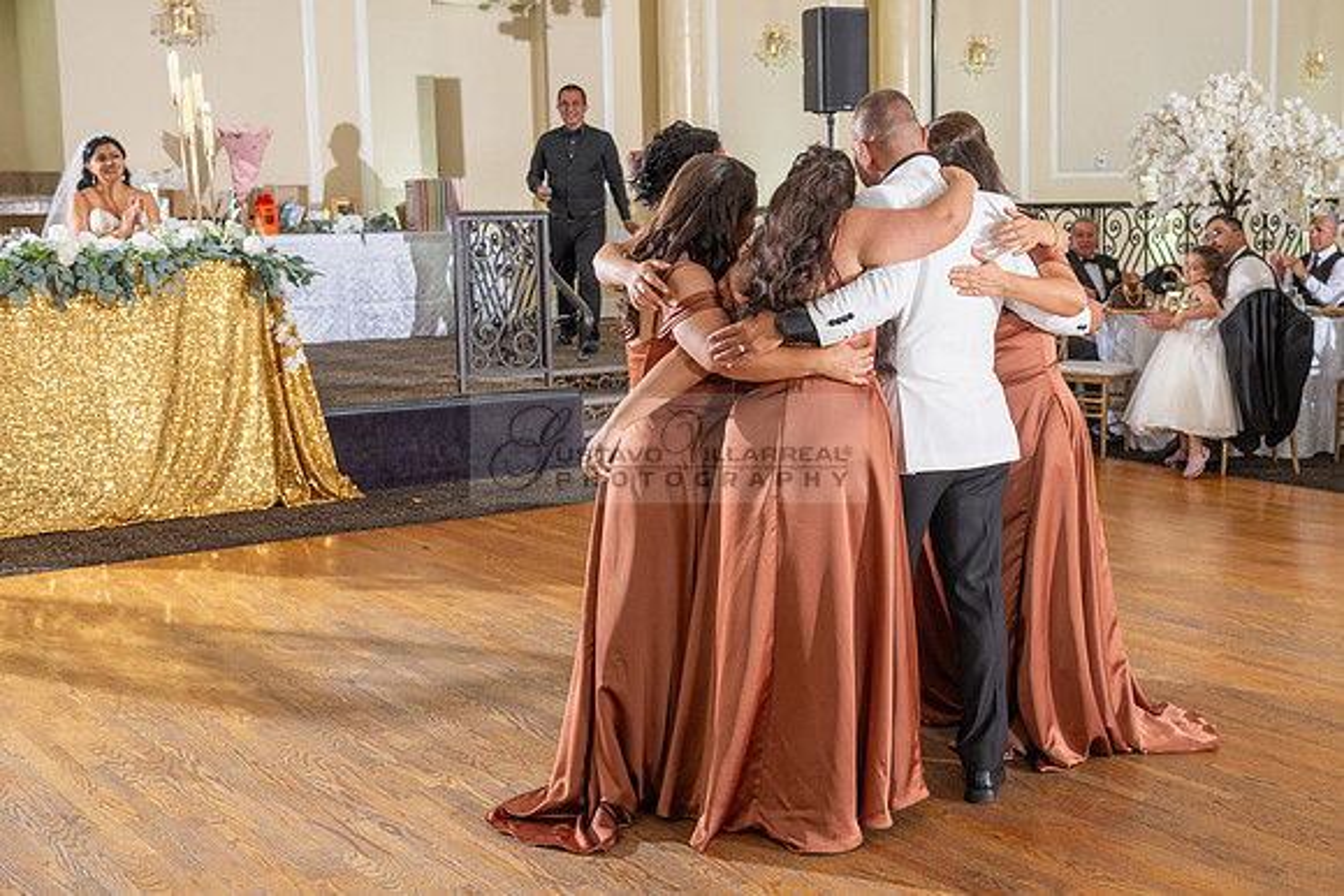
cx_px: 804
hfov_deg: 40.8
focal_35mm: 48
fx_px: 1798
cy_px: 454
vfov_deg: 28.0
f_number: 4
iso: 800
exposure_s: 1/160
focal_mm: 40
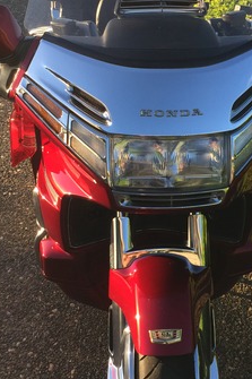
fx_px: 568
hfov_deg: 25.0
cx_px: 154
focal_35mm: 54
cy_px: 176
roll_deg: -1.5
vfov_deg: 36.9
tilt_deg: -25.9
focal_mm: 4.15
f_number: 2.2
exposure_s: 1/341
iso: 32
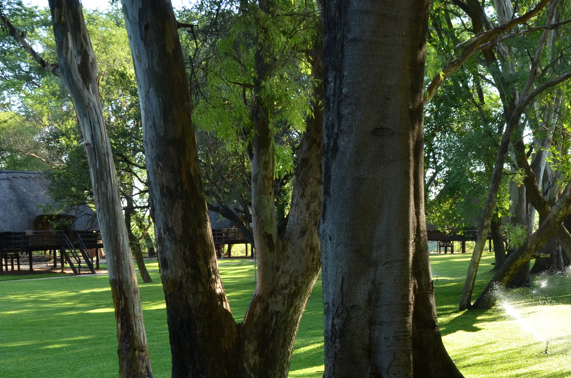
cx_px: 463
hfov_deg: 32.0
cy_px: 255
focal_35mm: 61
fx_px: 965
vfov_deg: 22.1
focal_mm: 20
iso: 320
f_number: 8
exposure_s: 1/125
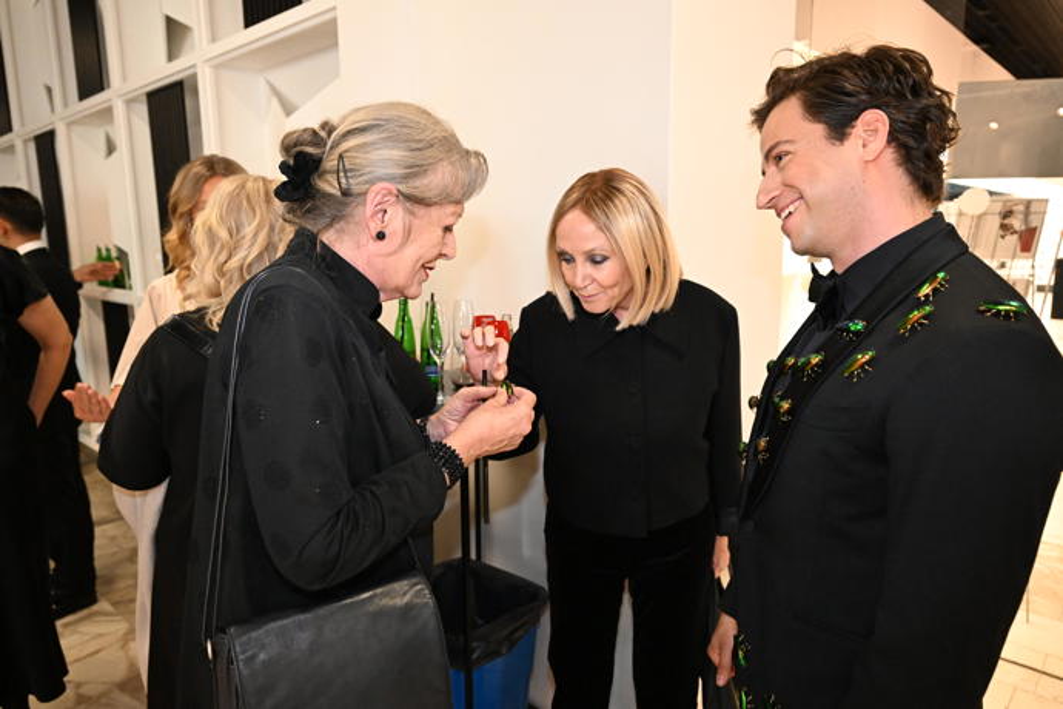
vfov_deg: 53.1
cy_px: 354
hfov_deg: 73.7
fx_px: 709
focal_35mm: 24
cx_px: 532
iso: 8000
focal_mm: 24
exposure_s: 1/160
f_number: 4
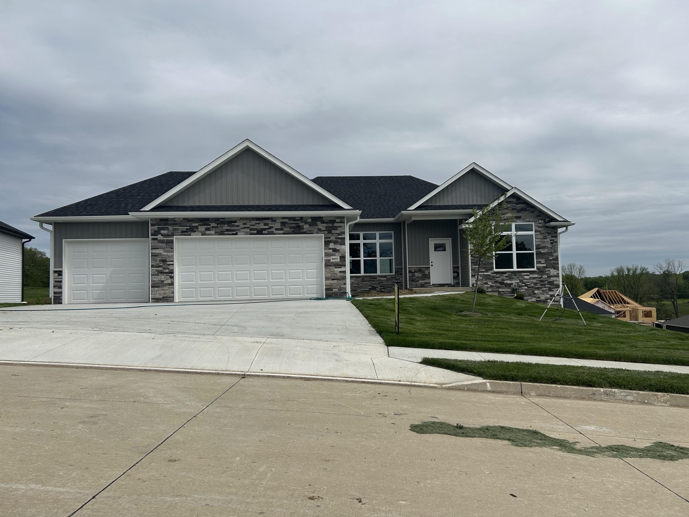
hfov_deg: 67.3
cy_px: 258
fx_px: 518
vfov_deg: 53.1
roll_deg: +1.7
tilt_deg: +2.3
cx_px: 344
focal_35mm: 26
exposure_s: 1/9434
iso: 50
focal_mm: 5.7
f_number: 1.5
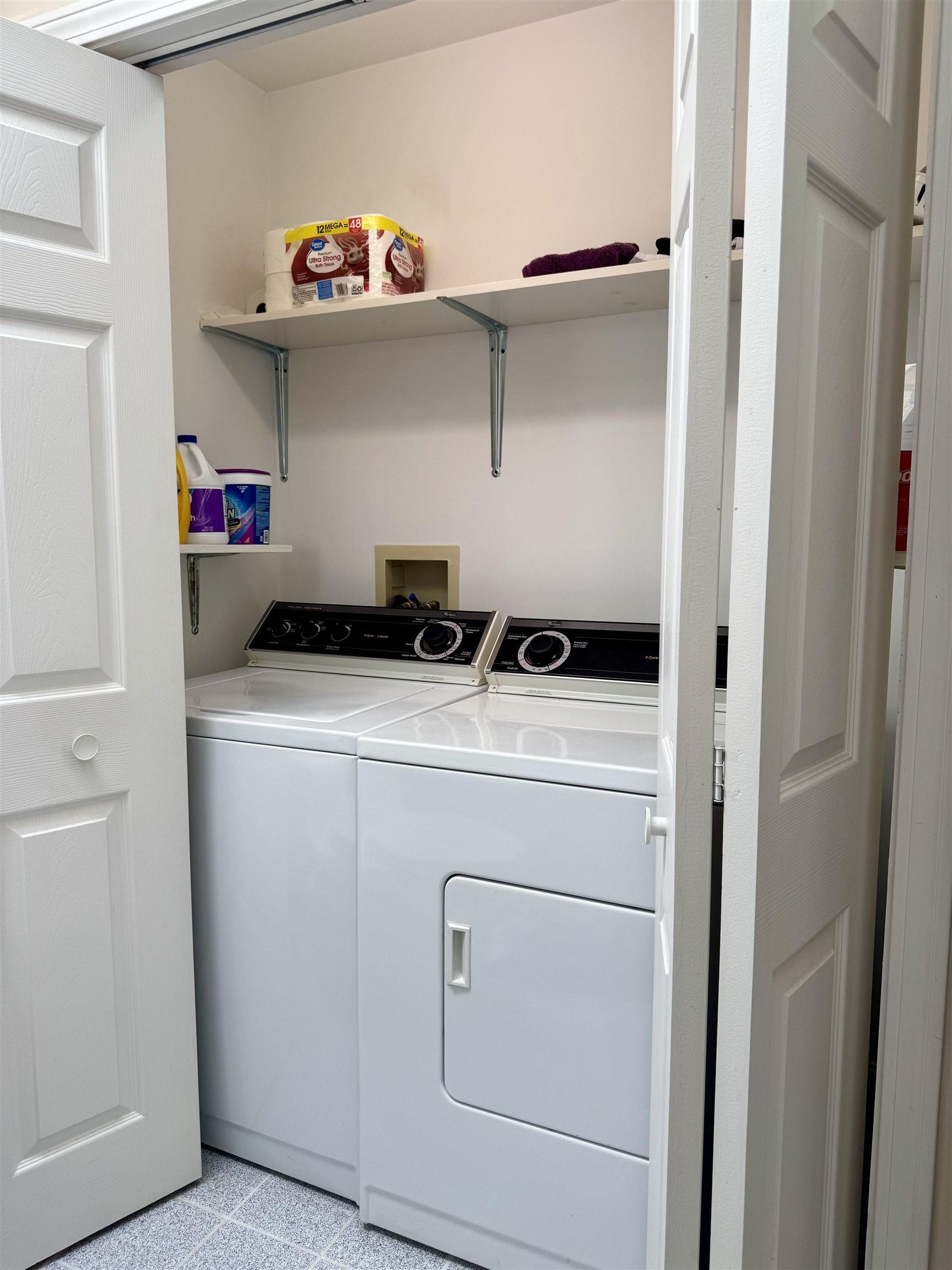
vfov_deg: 71.6
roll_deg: -0.4
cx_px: 476
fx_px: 880
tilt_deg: -6.7
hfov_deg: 56.8
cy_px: 635
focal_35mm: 24
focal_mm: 6.76
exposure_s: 1/153
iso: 64
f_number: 1.78
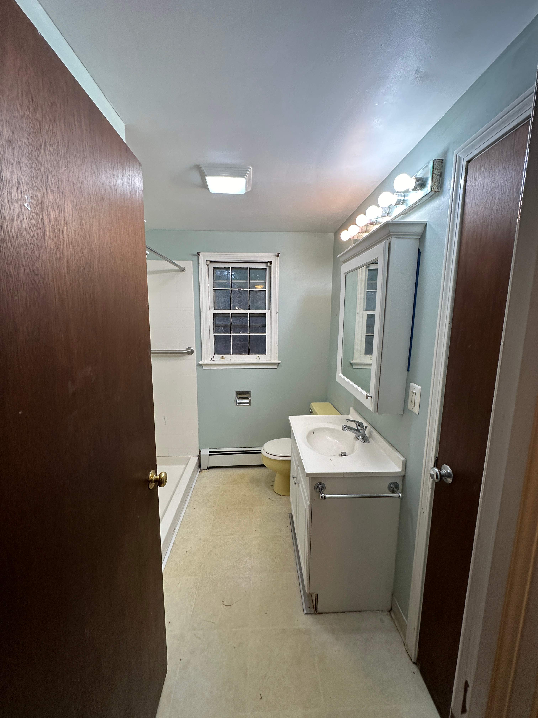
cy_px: 359
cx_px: 269
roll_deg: -0.5
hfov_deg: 85.7
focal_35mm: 14
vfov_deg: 102.1
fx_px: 290
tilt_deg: -7.3
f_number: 2.2
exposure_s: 1/120
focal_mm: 2.22
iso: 125
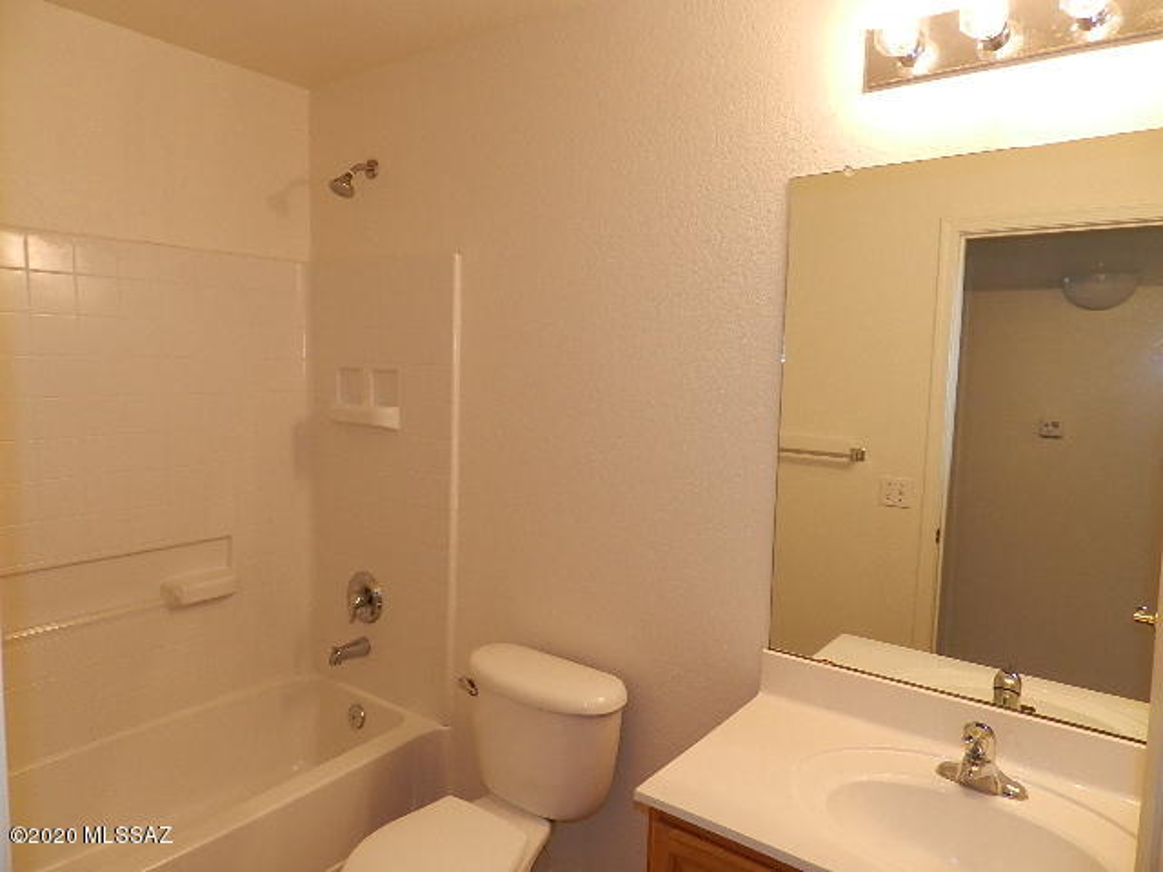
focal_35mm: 23
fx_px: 773
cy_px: 436
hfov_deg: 73.9
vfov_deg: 58.9
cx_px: 582
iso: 180
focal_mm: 4
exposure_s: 1/30
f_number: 3.4
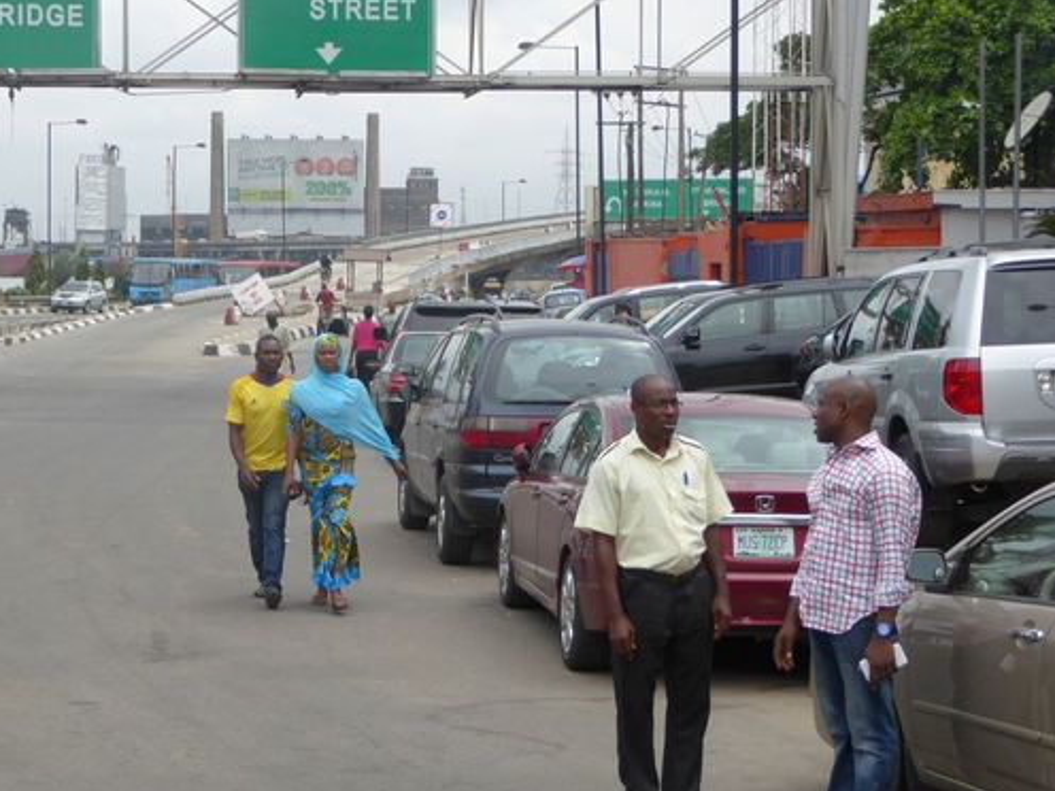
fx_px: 2804
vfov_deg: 16.0
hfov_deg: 21.2
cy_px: 315
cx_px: 340
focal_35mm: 92
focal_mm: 10.3
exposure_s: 1/320
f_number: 4.2
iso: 80
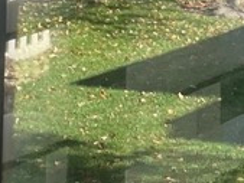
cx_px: 331
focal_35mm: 197
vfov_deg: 6.6
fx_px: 1390
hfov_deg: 9.8
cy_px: -431
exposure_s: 1/744
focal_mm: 4.2
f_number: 1.6
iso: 32
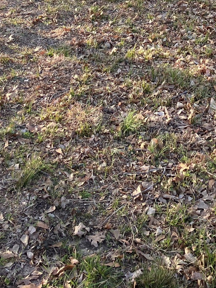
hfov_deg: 21.4
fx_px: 566
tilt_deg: -11.7
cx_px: 160
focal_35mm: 68
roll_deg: +1.2
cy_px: -29
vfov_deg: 26.3
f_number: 1.8
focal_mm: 3.99
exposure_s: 1/233
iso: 32
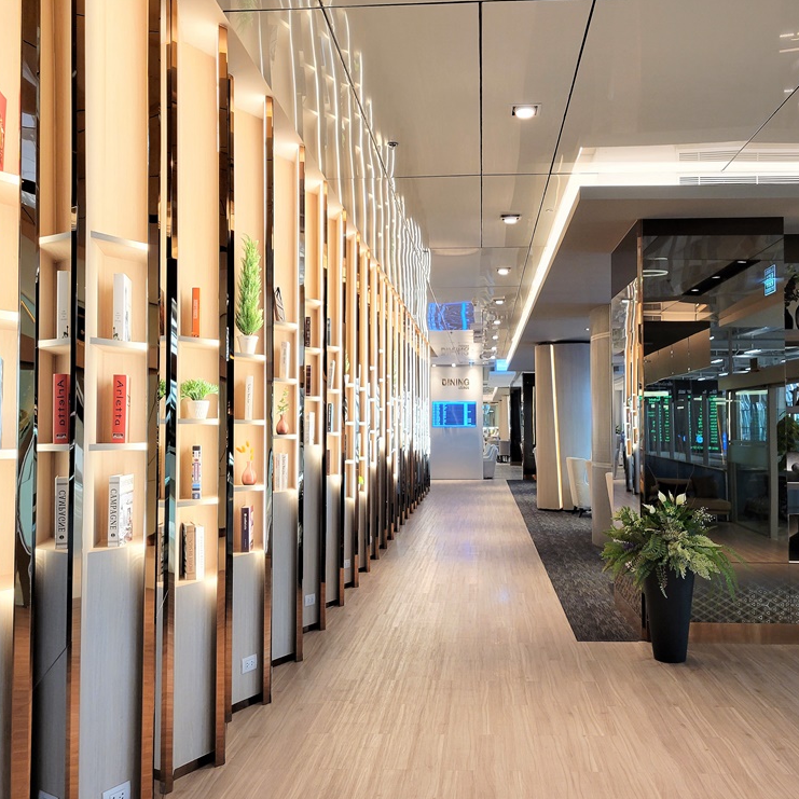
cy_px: 401
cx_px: 456
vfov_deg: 52.5
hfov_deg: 52.4
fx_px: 810
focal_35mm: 31
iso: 200
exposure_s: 1/50
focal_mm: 5.4
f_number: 1.8
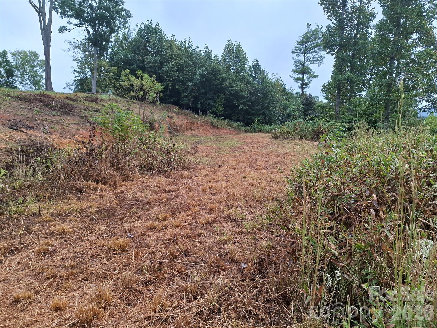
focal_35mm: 23
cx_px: 218
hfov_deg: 73.9
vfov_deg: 58.9
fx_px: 290
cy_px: 164
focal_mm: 5.54
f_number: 1.8
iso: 50
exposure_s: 1/274
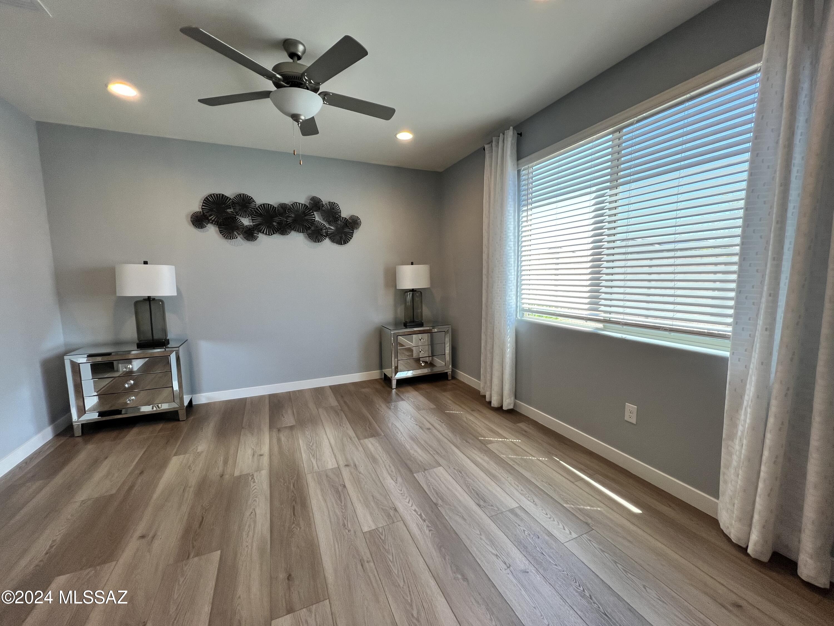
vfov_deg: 89.9
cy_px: 313
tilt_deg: -6.1
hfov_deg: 106.2
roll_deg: +0.7
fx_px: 313
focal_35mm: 13
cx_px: 417
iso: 80
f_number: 1.8
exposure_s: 1/120
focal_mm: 1.57
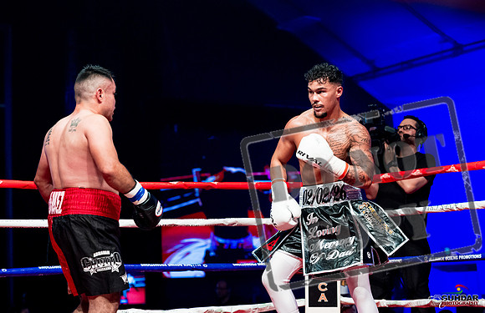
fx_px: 1117
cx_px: 271
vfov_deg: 16.0
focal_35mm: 84
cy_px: 156
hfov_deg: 24.5
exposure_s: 1/1000
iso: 4000
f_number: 2.8
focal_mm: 65
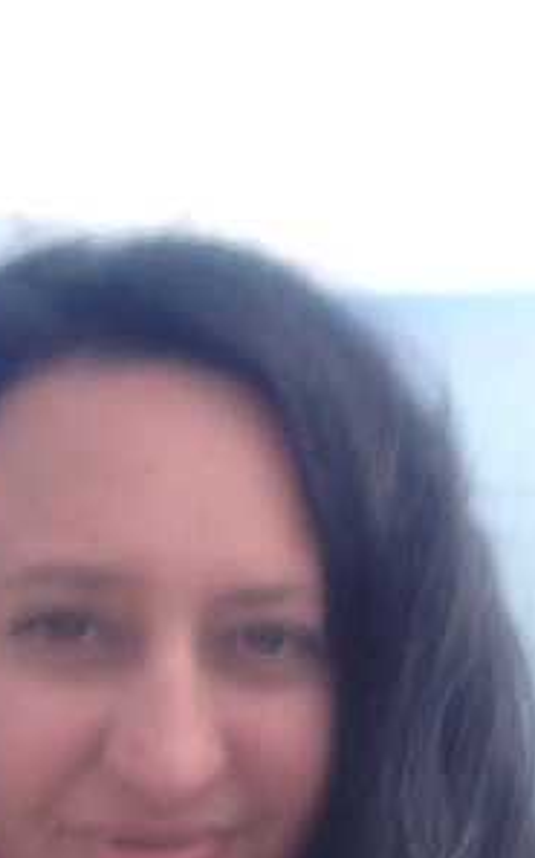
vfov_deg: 26.9
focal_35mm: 75
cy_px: 716
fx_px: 1754
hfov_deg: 17.0
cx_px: 518
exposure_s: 1/549
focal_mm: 2.18
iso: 32
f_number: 2.4
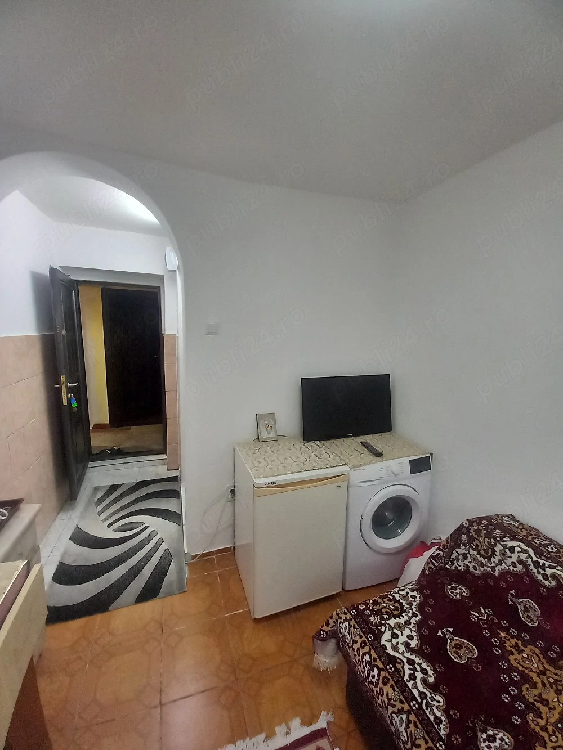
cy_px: 375
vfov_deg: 106.2
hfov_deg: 89.9
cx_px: 282
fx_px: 282
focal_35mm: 13
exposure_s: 1/50
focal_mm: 1.13
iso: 200
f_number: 2.2
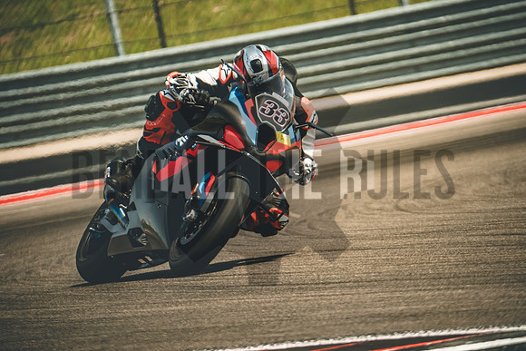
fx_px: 8768
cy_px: 176
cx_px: 263
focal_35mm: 600
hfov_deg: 3.4
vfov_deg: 2.3
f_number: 5.6
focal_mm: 400
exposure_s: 1/1250
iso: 800
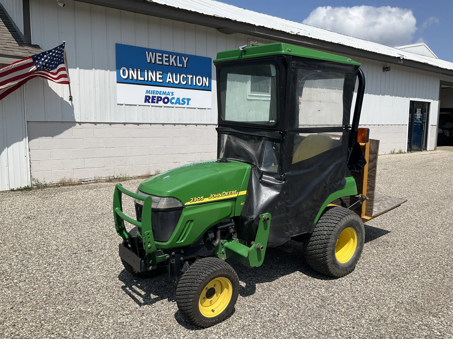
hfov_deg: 61.7
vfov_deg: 48.2
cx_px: 226
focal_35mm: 29
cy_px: 170
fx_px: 380
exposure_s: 1/2959
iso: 25
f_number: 1.8
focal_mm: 3
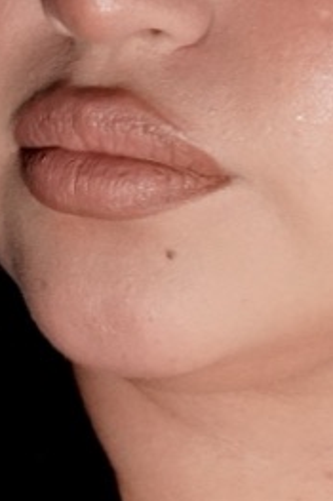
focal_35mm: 232
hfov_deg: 5.9
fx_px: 3218
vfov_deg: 8.9
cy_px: 110
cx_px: 258
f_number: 5.6
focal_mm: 29
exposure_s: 1/80
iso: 4000
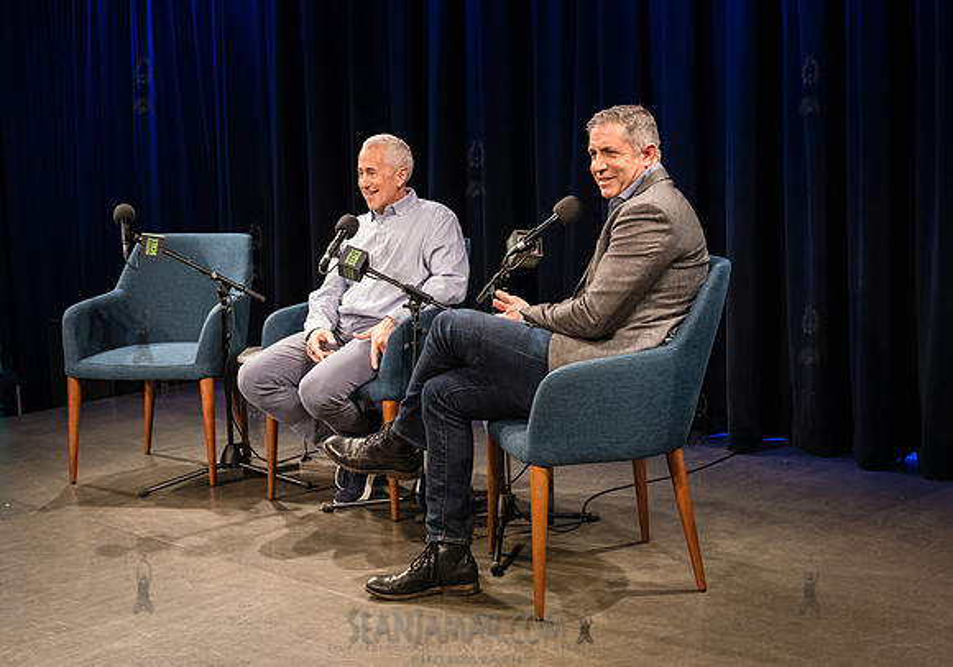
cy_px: 286
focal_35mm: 46
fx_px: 1240
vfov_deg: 30.1
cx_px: 591
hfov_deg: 41.8
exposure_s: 1/250
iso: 3200
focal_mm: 34
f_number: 4
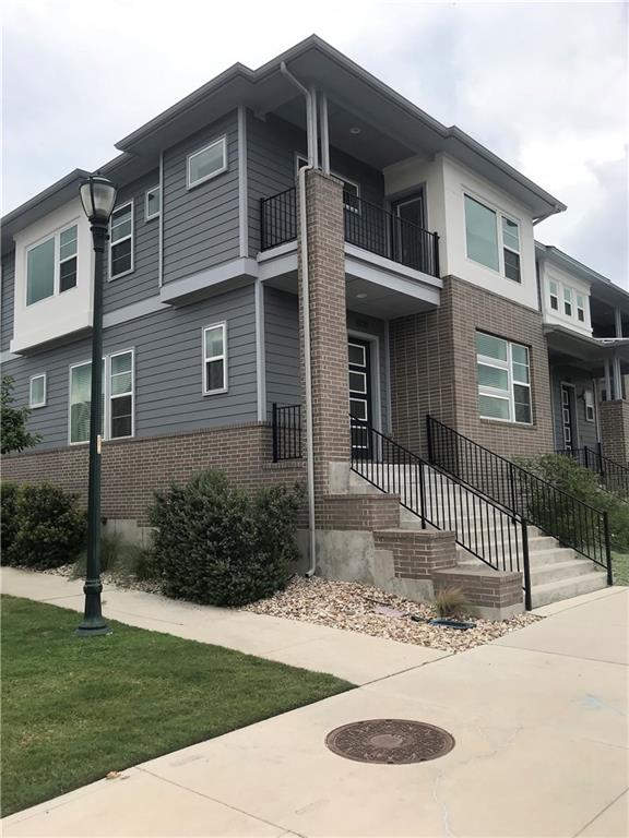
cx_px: 314
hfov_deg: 49.7
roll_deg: +1.9
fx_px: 678
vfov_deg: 63.4
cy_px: 419
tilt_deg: +6.9
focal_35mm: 28
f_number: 1.8
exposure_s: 1/2227
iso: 20
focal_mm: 3.99
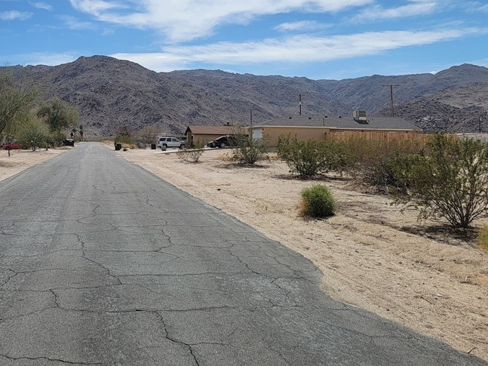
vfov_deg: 36.7
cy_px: 86
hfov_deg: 47.4
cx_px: 131
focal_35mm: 38
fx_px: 536
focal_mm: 6.7
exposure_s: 1/2436
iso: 16
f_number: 1.8
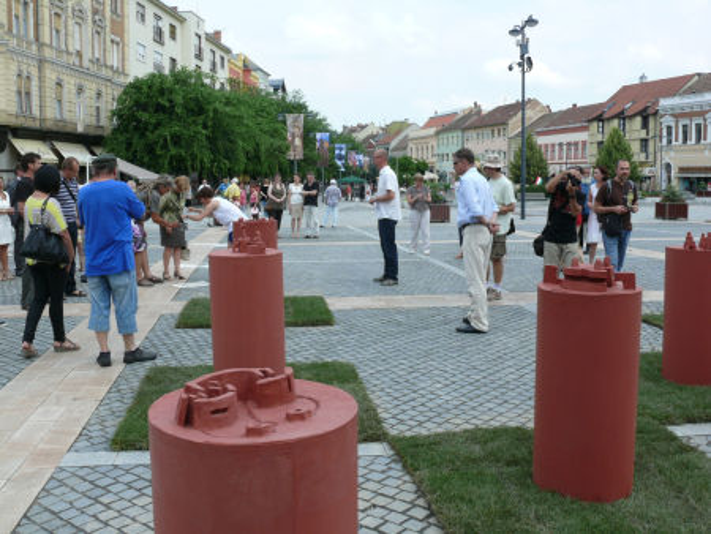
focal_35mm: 35
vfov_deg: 40.7
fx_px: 719
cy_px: 267
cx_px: 356
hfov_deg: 52.6
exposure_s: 1/320
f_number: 5.6
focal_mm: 7.4
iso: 100
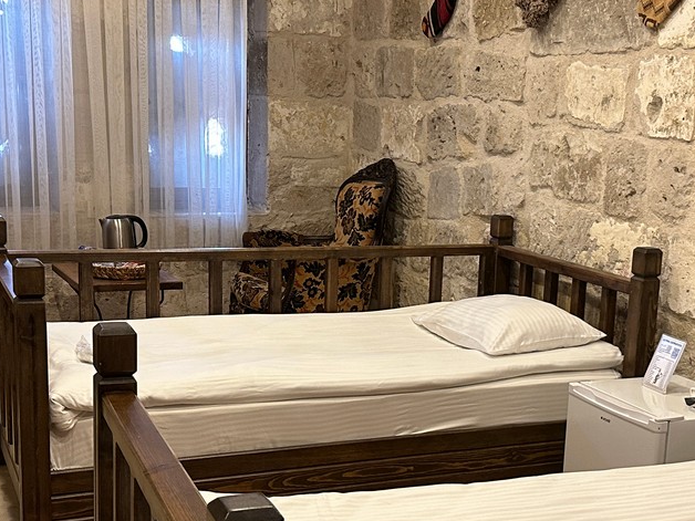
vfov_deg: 26.4
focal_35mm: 55
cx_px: 415
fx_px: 1104
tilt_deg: -12.7
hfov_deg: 34.8
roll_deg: -1.9
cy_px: 348
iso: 320
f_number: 1.78
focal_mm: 6.86
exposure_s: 1/60
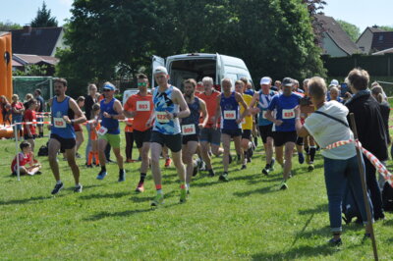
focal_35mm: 93
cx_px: 196
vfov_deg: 14.7
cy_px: 130
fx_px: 1014
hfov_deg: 21.9
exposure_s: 1/320
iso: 200
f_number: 9
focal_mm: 62
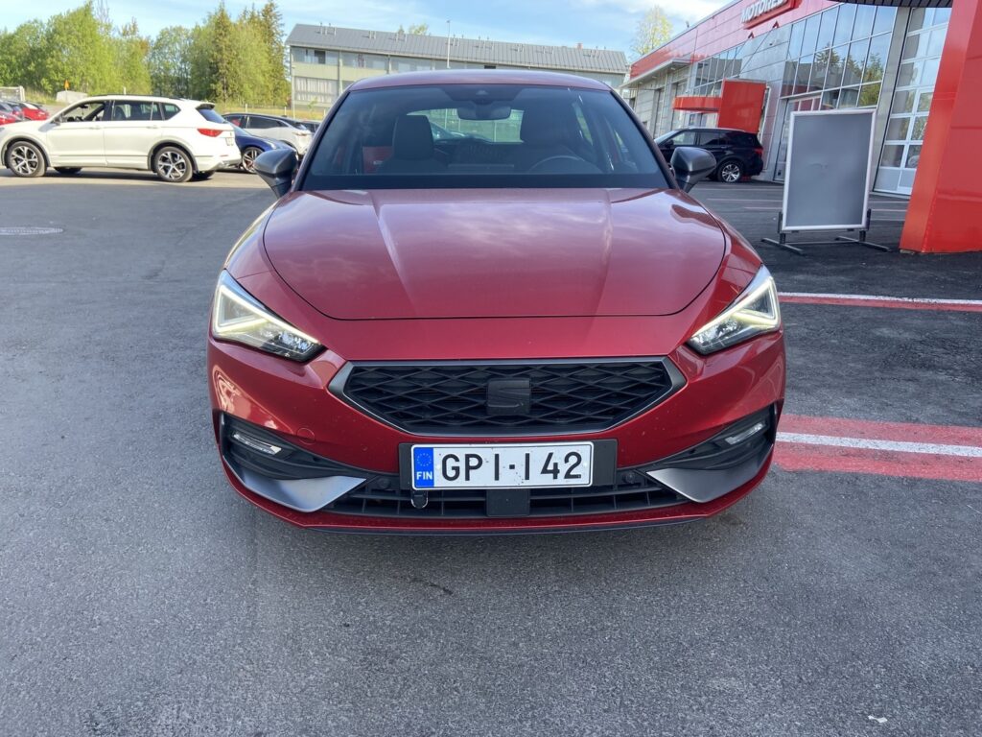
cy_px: 368
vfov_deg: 53.1
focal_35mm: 26
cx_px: 491
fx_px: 738
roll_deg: -3.6
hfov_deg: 67.3
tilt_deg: -16.6
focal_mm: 4.25
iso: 32
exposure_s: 1/270
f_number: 1.8
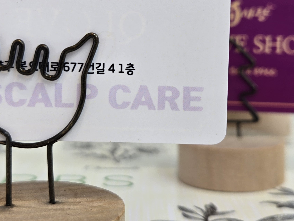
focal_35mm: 54
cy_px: 70
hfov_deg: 35.5
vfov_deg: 26.8
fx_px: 459
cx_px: 147
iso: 25
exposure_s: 1/140
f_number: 1.8
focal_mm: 5.4
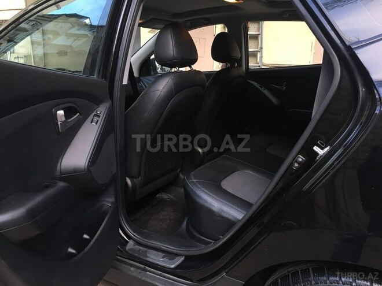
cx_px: 191
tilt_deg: -15.7
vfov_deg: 48.2
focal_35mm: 29
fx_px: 320
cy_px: 143
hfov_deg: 61.7
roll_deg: -1.2
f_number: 2.2
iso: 32
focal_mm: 4.15
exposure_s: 1/33
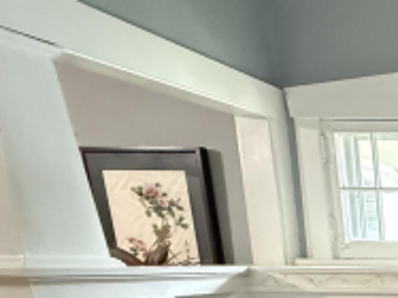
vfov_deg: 25.1
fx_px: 575
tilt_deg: -12.2
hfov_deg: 24.2
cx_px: 665
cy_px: 387
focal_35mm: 50
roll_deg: -1.6
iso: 1000
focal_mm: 2.22
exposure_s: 1/40
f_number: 2.2
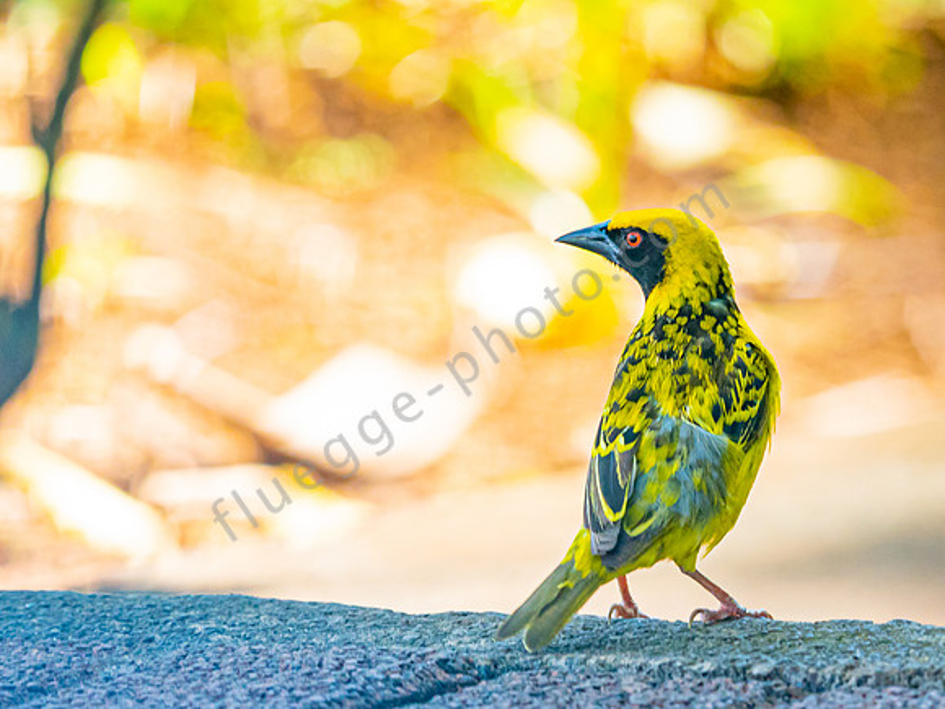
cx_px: 766
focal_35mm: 1048
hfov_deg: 1.9
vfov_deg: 1.4
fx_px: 28621
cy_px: 495
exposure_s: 1/200
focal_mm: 448
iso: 1250
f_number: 6.3
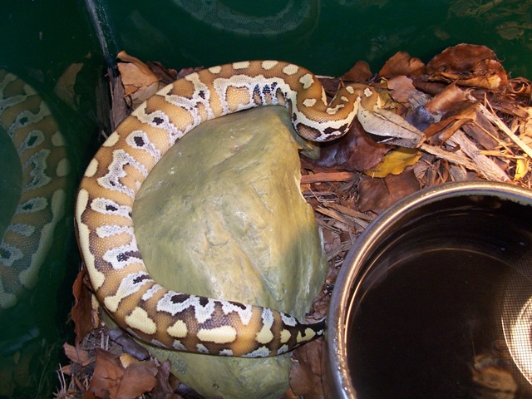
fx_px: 538
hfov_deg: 52.6
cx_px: 266
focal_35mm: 35
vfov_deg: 40.7
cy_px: 200
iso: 140
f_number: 2.8
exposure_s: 1/60
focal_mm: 6
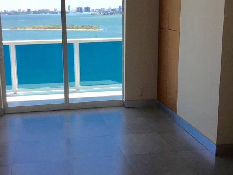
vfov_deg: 30.2
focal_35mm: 48
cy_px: 81
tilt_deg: -12.7
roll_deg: +0.1
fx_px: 323
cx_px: 88
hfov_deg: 39.4
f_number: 2.2
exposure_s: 1/879
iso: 32
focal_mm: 4.15
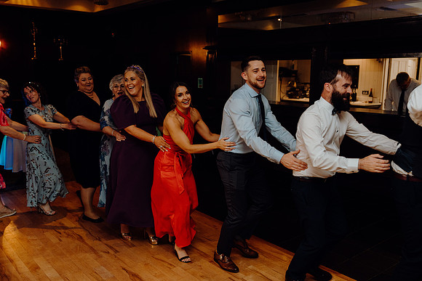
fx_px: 399
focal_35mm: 34
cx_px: 211
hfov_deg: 55.8
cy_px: 140
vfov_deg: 38.9
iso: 1250
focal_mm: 34
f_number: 2.8
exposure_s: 1/160
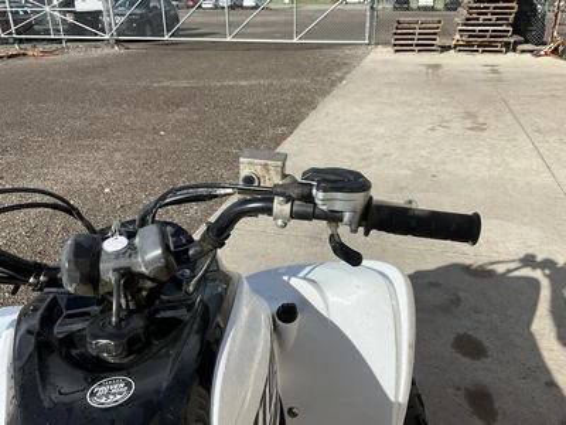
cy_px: 212
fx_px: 474
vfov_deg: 48.2
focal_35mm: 29
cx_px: 283
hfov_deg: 61.7
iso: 25
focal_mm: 3
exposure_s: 1/1912
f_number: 1.8
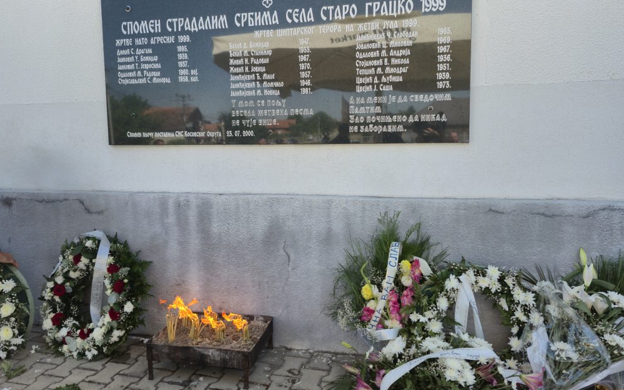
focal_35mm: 25
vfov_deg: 49.1
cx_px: 312
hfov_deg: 72.6
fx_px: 425
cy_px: 168
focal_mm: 5.4
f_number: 1.8
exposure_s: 1/549
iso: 25
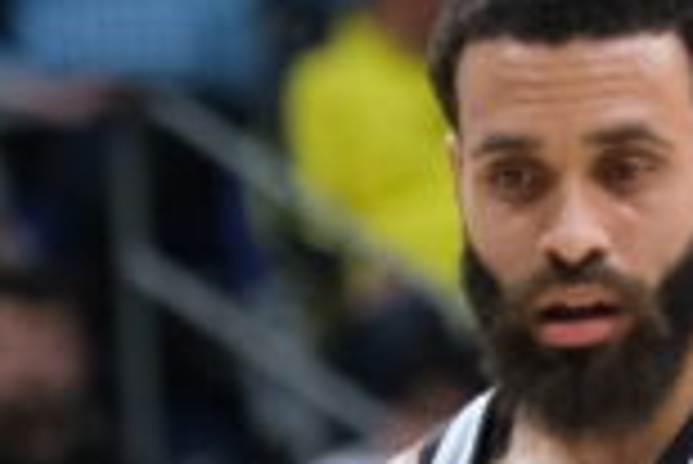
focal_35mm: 817
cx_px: 693
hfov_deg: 2.5
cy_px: 642
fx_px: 15742
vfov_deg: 1.7
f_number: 3.2
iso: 2500
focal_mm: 140
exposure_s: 1/500
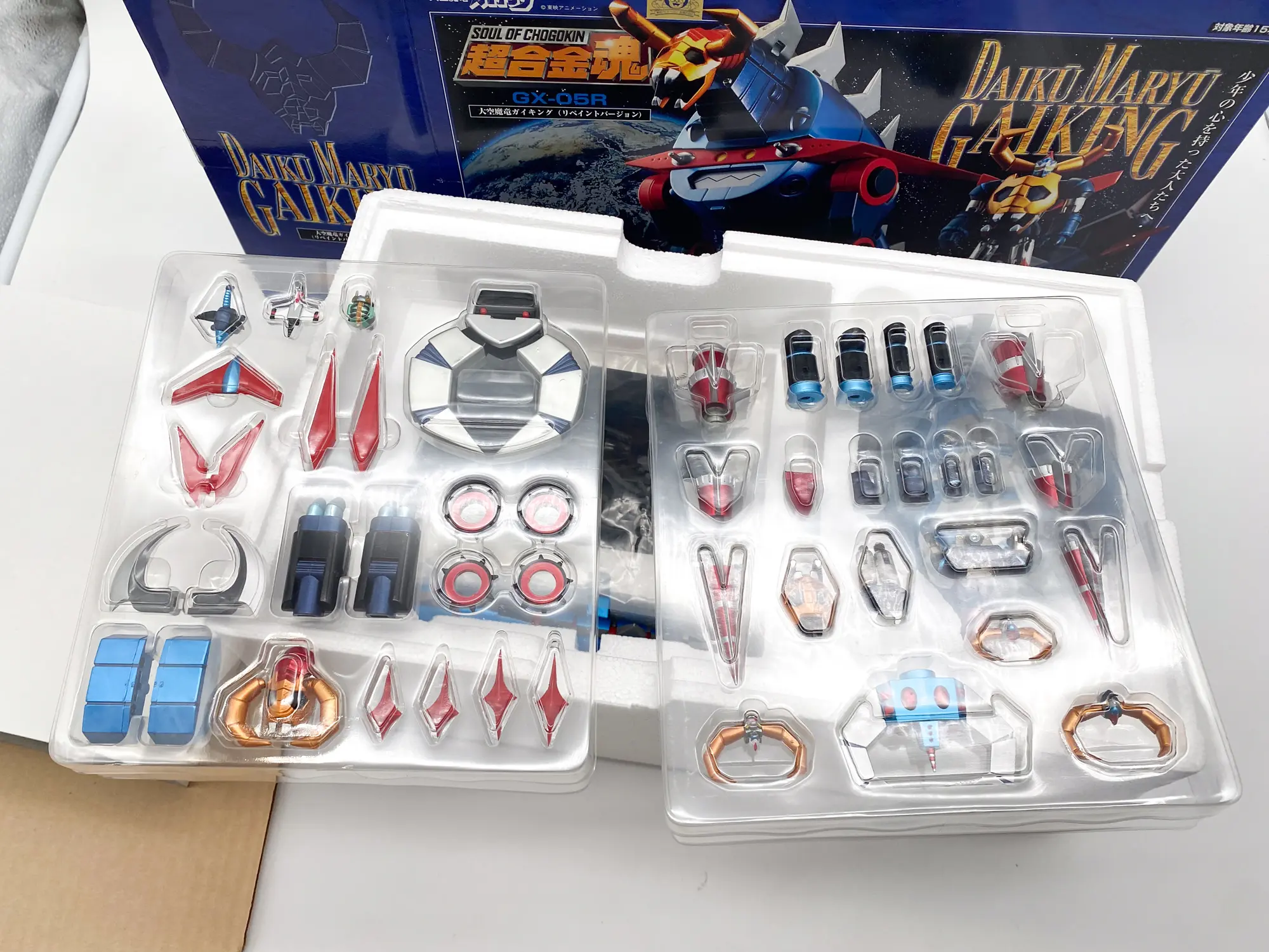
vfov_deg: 53.1
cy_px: 476
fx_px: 953
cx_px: 634
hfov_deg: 67.3
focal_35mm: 26
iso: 32
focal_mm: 4.25
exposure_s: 1/470
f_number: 1.8
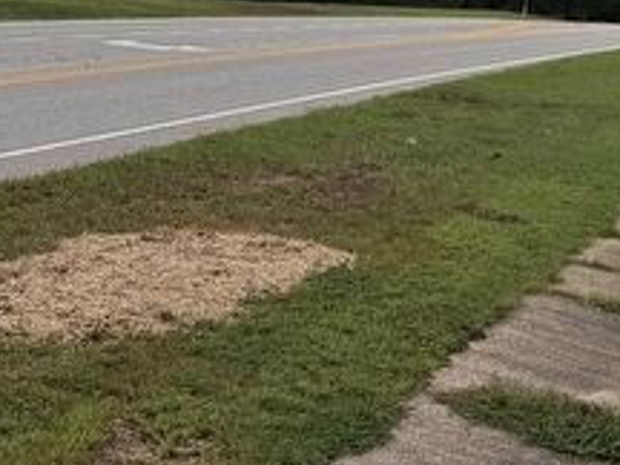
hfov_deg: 17.6
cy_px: -192
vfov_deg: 15.5
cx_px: 1134
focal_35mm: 89
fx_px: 1594
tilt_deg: +5.7
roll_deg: -1.9
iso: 80
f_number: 1.78
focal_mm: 6.76
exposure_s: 1/8130
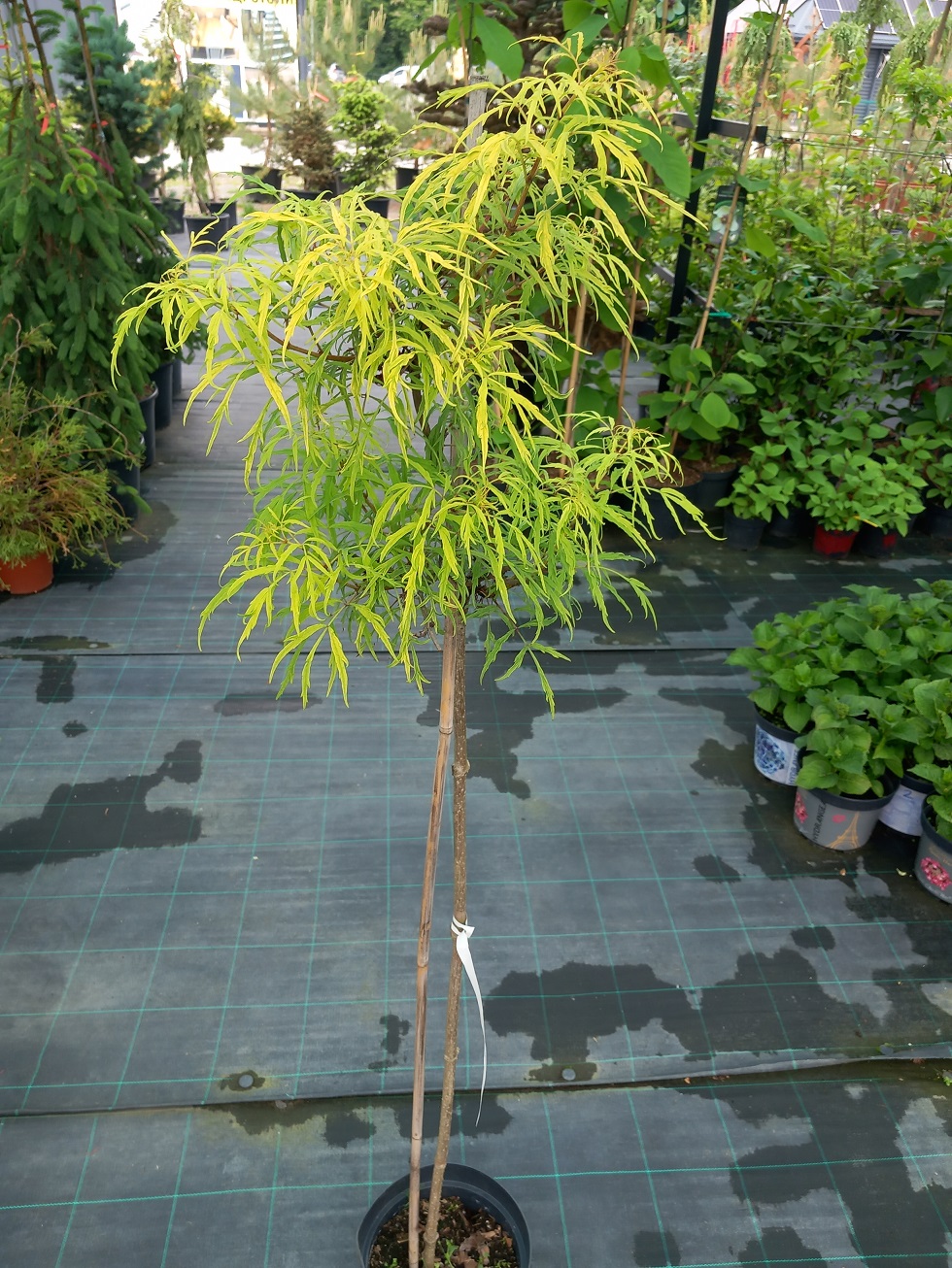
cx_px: 476
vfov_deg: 65.3
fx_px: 990
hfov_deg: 51.4
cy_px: 634
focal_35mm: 27
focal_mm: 4
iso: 20
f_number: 1.8
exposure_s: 1/101
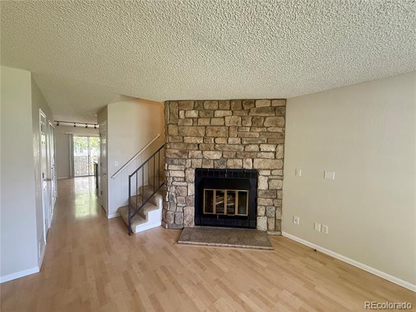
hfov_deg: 102.1
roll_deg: -0.6
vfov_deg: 85.7
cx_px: 208
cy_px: 156
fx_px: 168
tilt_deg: -2.8
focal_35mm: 14
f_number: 2.2
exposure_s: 1/86
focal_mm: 2.22
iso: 320
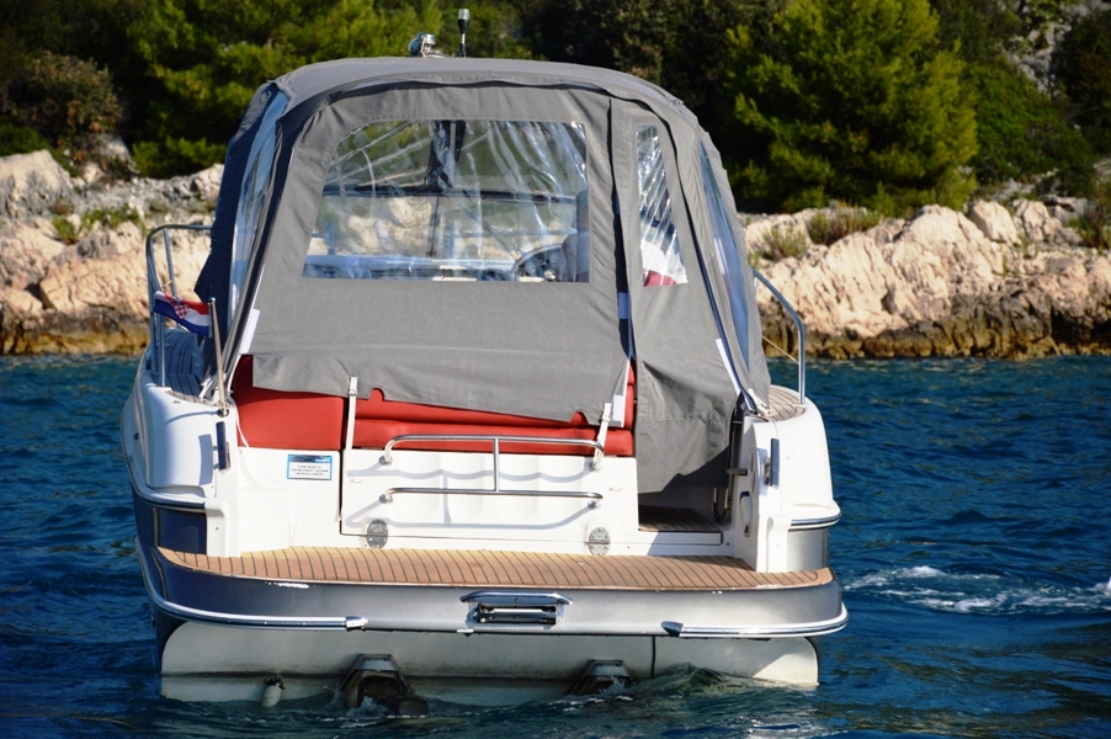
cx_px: 556
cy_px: 370
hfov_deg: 13.7
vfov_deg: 9.1
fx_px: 4626
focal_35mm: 150
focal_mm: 100
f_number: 5.6
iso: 320
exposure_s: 1/4000
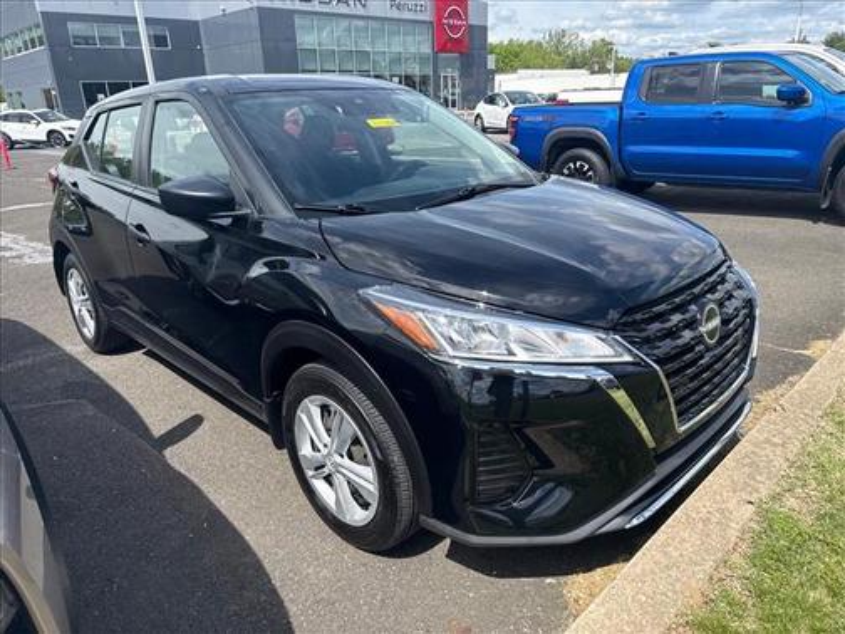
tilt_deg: -20.2
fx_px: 586
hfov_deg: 71.6
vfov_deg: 56.8
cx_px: 422
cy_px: 317
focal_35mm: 24
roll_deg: +3.3
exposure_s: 1/2907
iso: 80
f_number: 1.78
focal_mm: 6.76
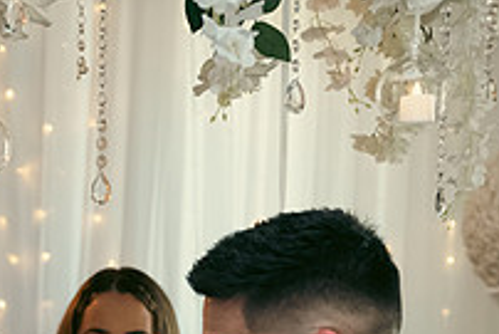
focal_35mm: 115
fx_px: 1595
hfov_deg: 17.5
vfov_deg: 11.5
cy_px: 471
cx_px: 47
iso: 1250
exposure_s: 1/160
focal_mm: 40
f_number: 3.5
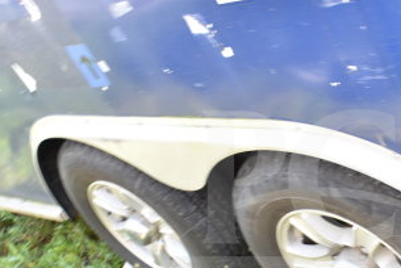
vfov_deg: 22.4
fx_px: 669
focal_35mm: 60
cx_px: 319
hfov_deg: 32.5
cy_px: 215
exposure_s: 1/60
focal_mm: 20
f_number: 4
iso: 200
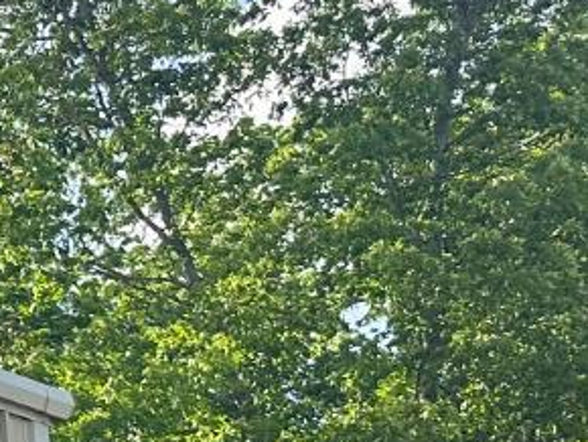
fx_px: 2108
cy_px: 705
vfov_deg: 11.4
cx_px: -931
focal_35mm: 124
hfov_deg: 11.9
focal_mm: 6.86
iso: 80
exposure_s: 1/1374
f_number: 1.78
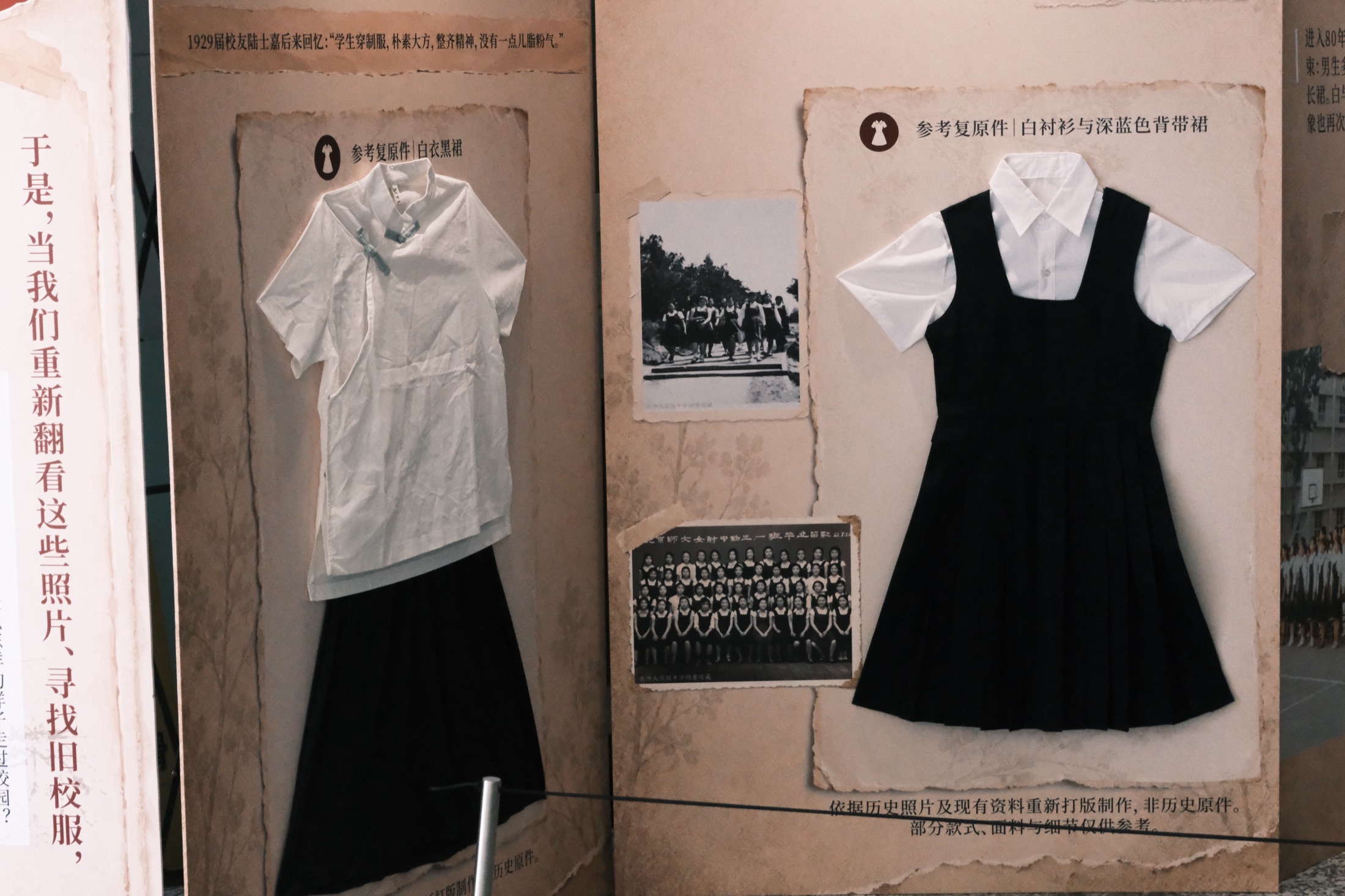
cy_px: 448
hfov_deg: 27.0
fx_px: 2801
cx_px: 672
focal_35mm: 75
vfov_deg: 18.2
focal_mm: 50
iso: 10000
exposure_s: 1/1900
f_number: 7.1
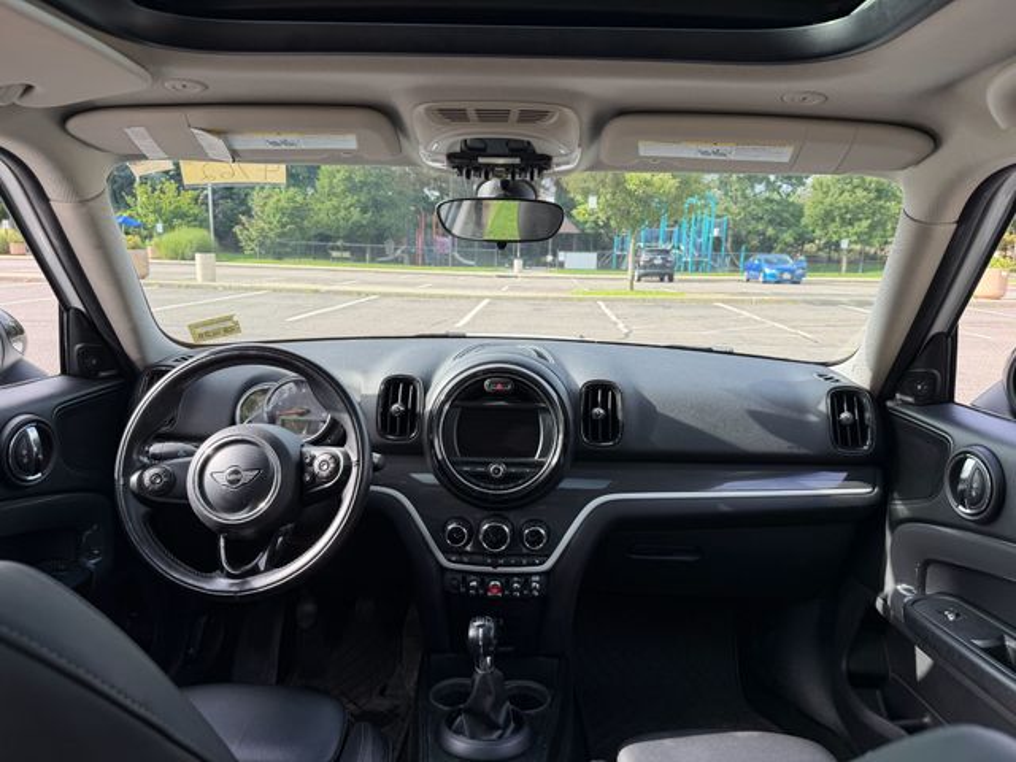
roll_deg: -1.2
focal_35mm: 24
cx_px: 508
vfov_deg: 56.8
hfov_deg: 71.6
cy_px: 381
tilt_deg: -10.9
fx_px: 704
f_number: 1.78
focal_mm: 6.76
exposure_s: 1/677
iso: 80
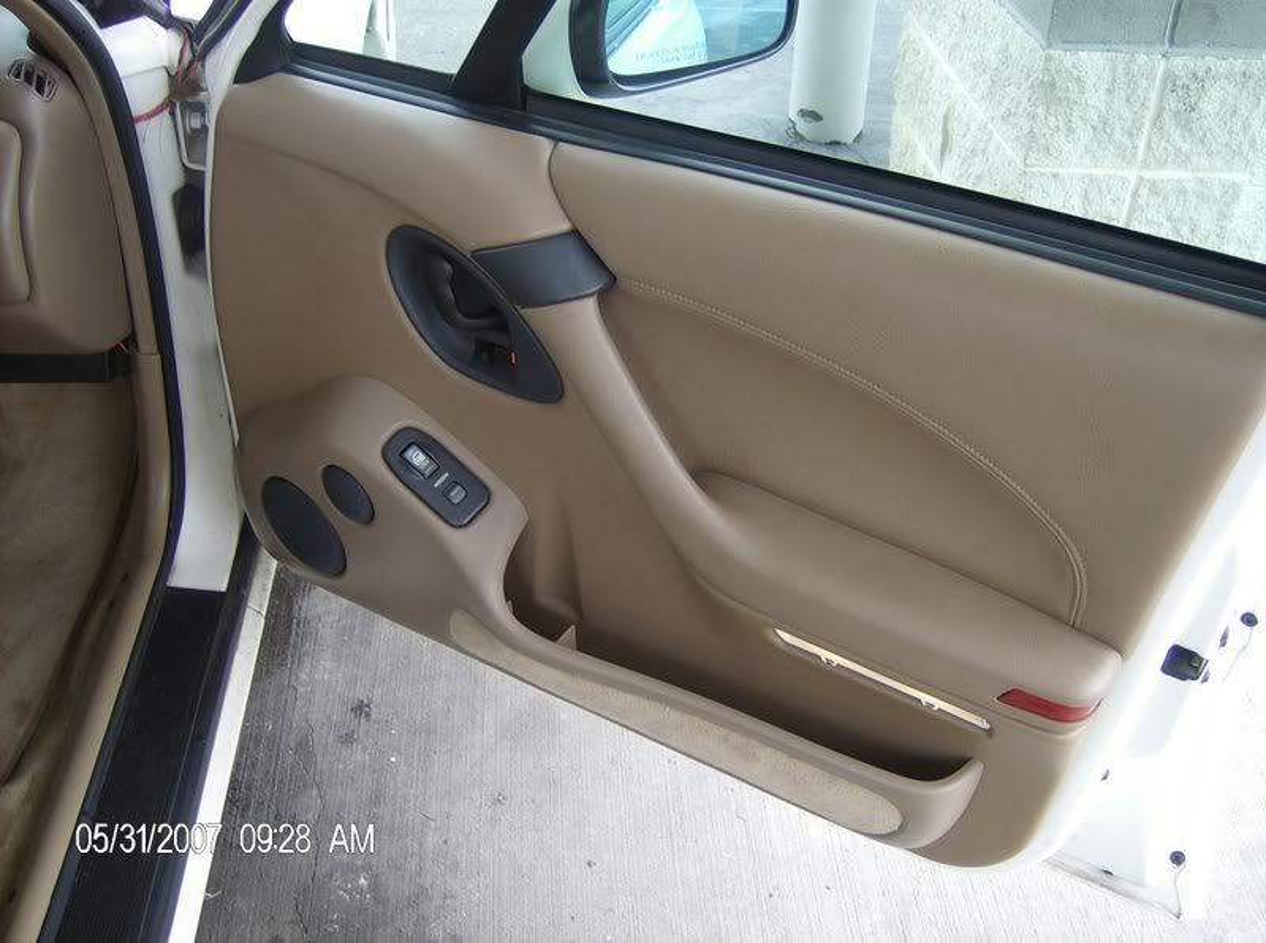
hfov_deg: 51.5
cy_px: 472
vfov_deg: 39.5
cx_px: 633
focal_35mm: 36
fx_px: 1313
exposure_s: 1/111
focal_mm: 6
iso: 100
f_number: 2.8
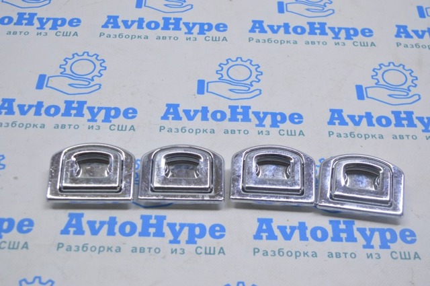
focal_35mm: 54
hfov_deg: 36.9
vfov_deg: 25.0
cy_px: 143
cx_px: 215
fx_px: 644
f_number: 5.6
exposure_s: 1/30
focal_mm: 36
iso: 400
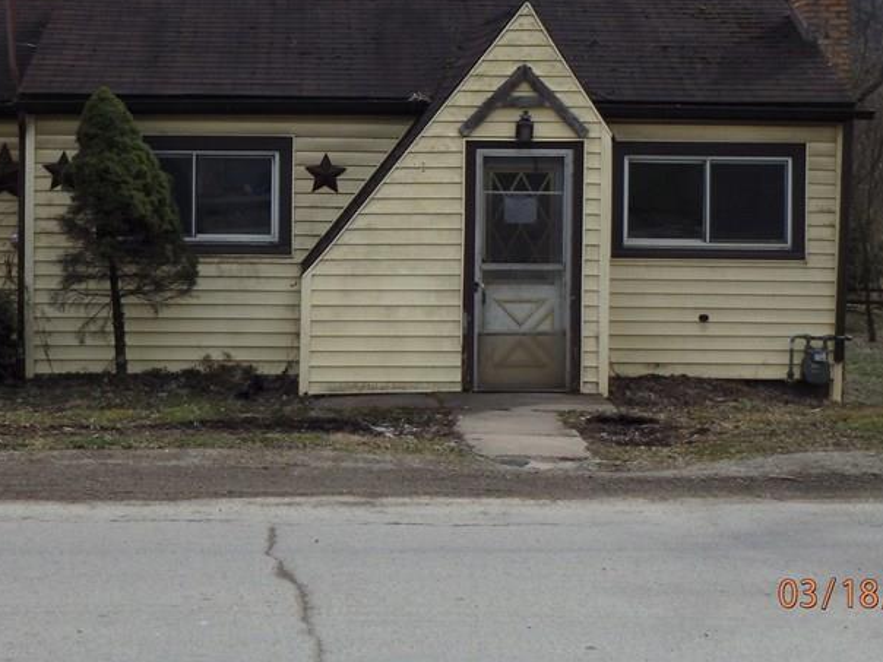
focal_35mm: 61
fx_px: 1556
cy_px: 149
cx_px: 320
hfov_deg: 31.5
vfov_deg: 23.7
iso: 200
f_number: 13
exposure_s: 1/160
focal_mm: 6.4
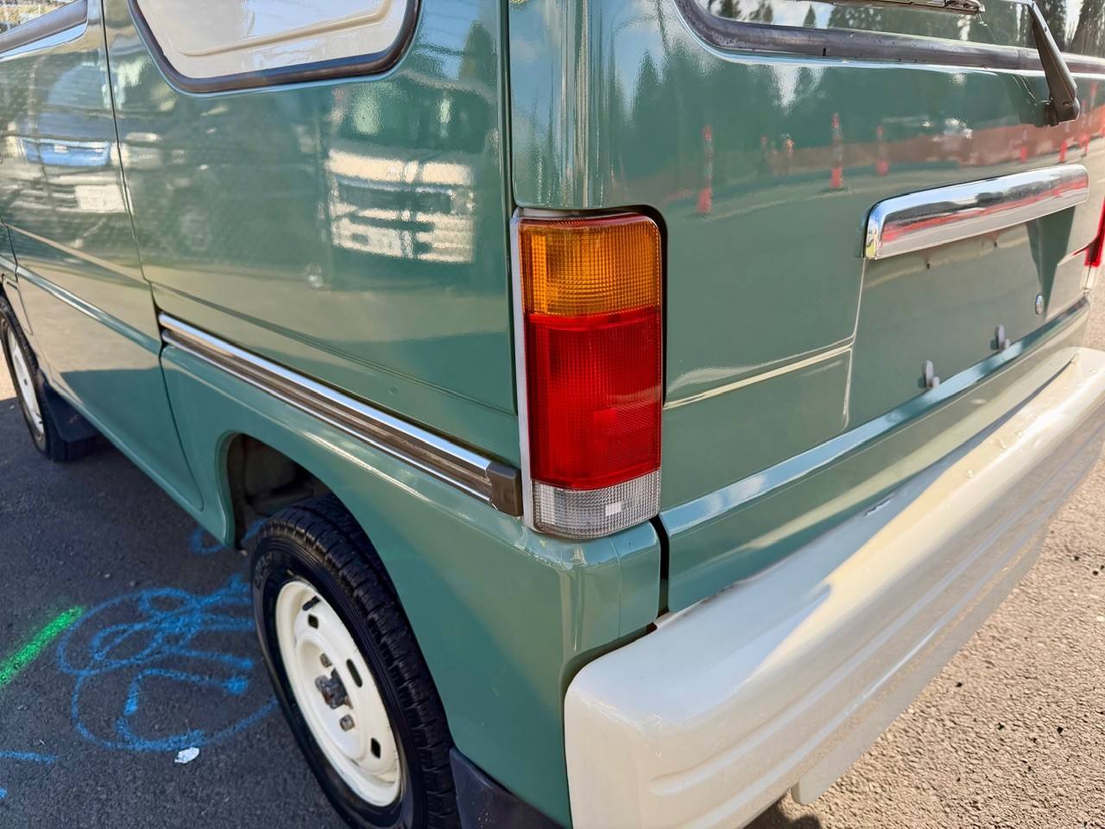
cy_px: 414
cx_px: 552
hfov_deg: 71.6
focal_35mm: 24
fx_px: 766
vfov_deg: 56.8
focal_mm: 6.76
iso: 100
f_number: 1.78
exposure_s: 1/1211
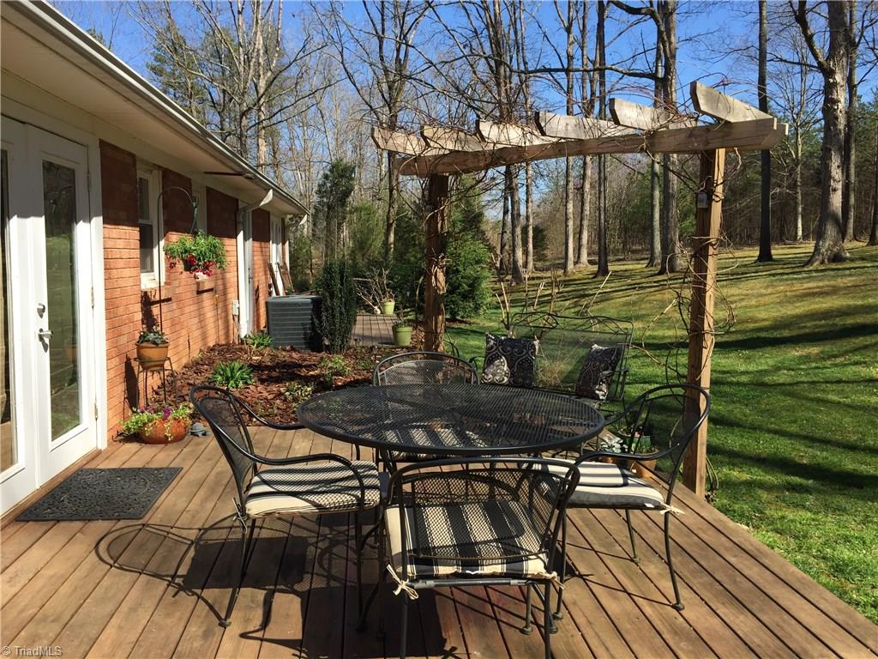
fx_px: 736
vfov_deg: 48.2
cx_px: 439
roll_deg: -0.7
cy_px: 330
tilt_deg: -6.3
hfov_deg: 61.7
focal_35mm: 29
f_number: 2.2
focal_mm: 4.15
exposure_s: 1/1099
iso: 32
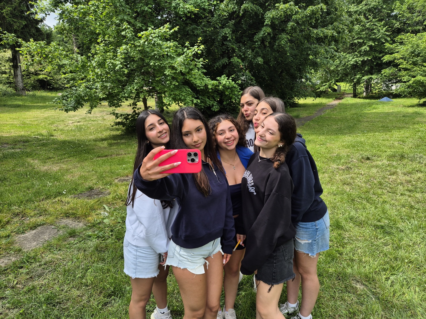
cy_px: 160
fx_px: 283
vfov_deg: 58.9
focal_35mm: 23
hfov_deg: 73.9
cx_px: 213
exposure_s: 1/1224
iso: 25
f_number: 1.8
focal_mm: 5.4
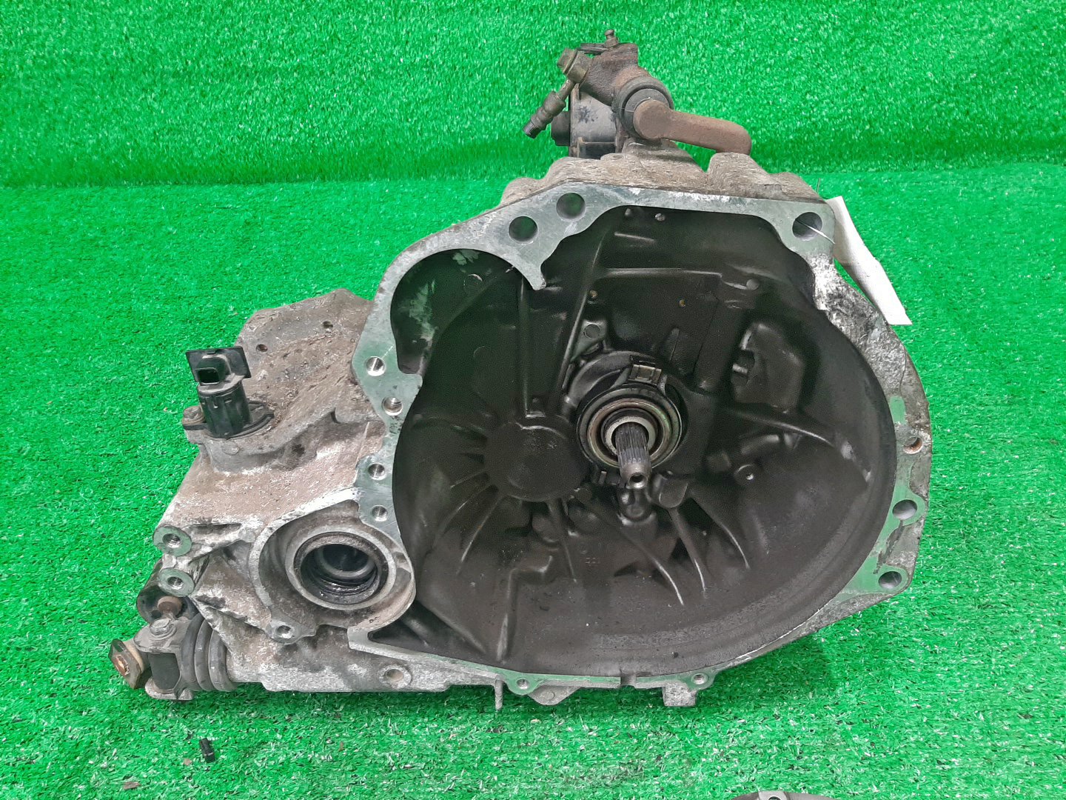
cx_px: 533
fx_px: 801
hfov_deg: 67.3
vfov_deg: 53.1
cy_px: 400
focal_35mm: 26
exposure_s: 1/50
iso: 202
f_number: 1.7
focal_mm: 3.93
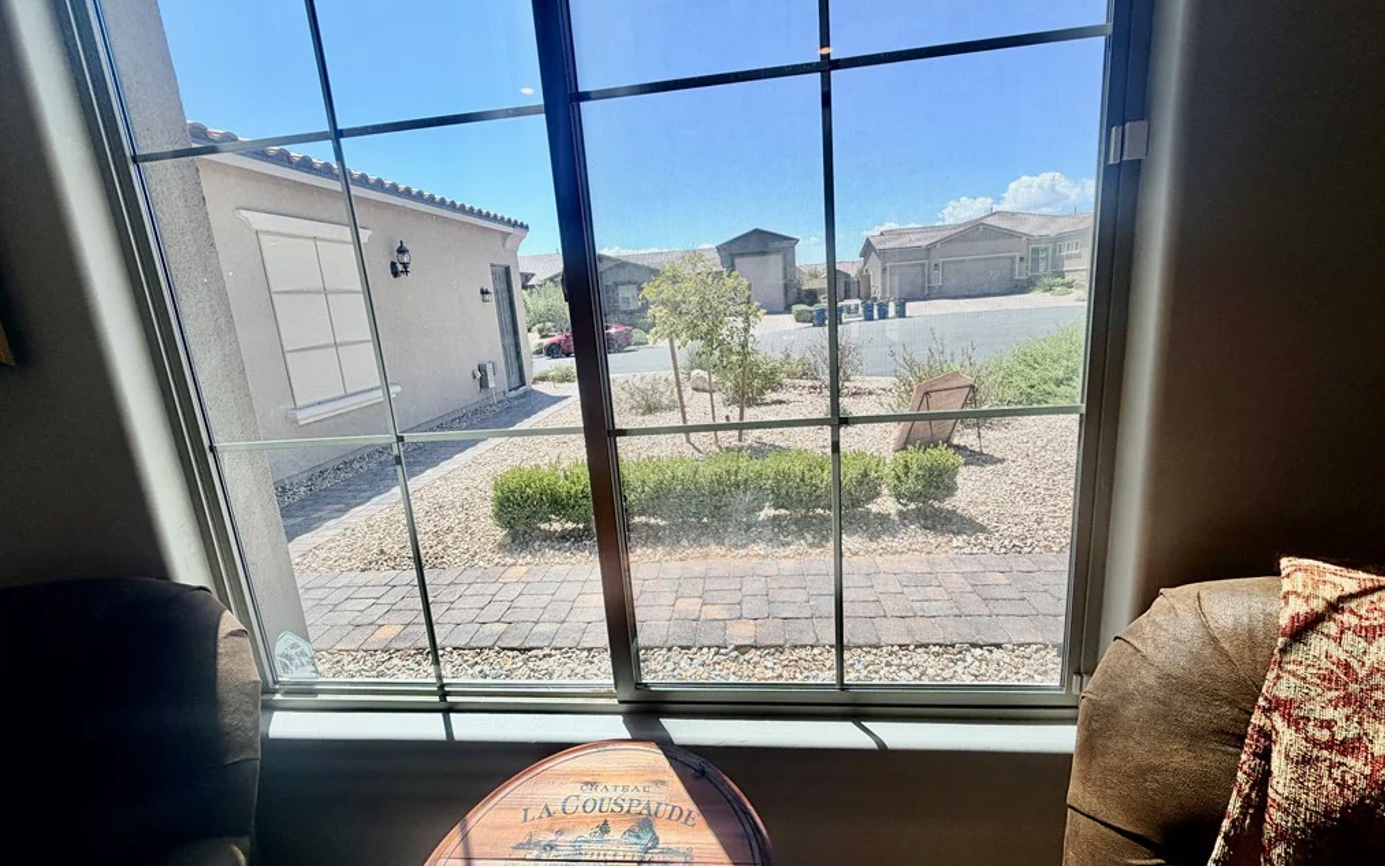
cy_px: 412
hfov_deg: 101.5
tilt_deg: -11.5
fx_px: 566
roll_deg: +4.1
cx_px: 696
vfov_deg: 74.7
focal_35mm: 15
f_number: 2.2
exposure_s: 1/770
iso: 40
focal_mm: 2.22
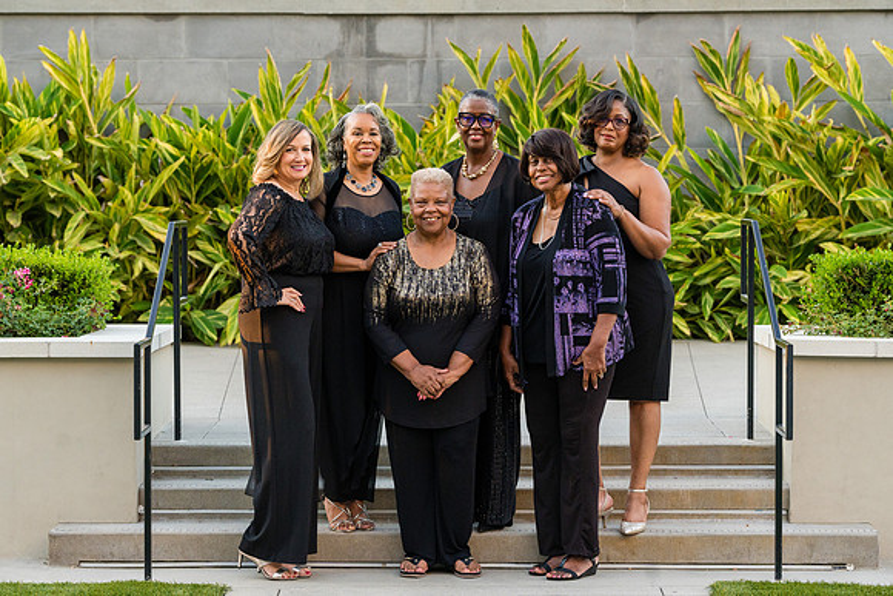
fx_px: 2680
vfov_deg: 12.7
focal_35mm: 108
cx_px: 446
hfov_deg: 18.9
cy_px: 298
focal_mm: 108
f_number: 5
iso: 1600
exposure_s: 1/250
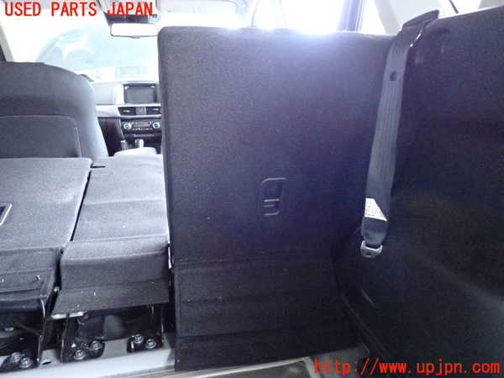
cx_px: 252
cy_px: 189
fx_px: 364
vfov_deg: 54.9
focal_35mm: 25
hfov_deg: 69.4
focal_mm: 4.5
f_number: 2
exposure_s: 1/125
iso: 4000
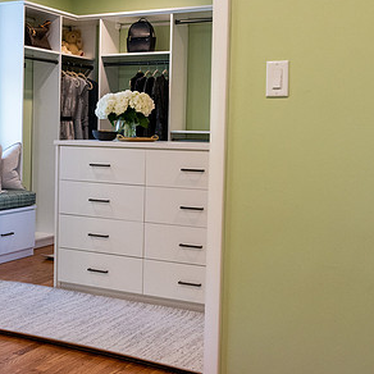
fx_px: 660
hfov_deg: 31.2
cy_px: 162
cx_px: 101
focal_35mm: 54
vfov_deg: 31.6
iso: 1600
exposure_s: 1/100
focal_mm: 32
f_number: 5.6
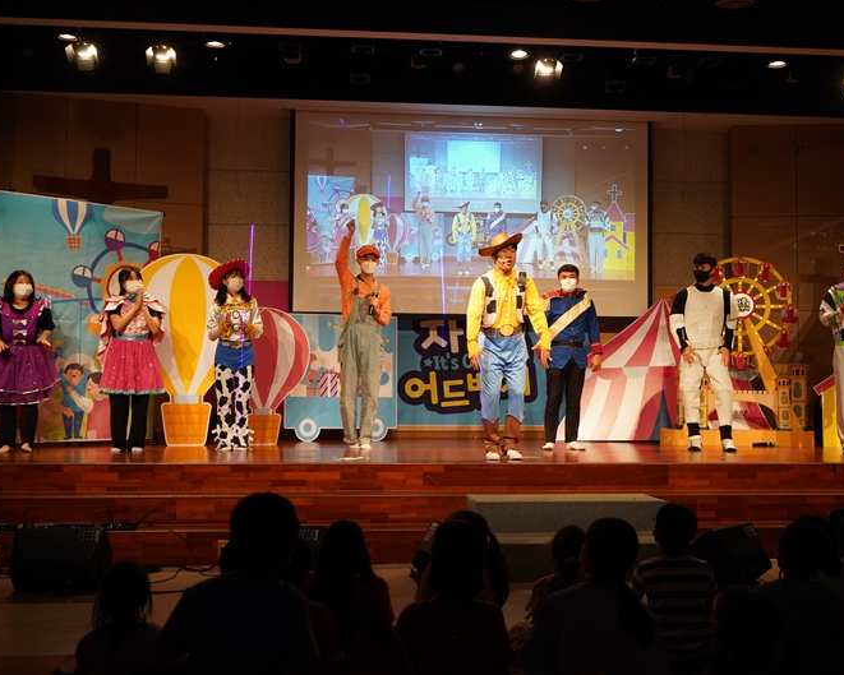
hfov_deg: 43.8
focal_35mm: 42
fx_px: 1049
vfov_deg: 35.7
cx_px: 432
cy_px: 338
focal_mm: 37
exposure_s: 1/160
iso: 1250
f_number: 4
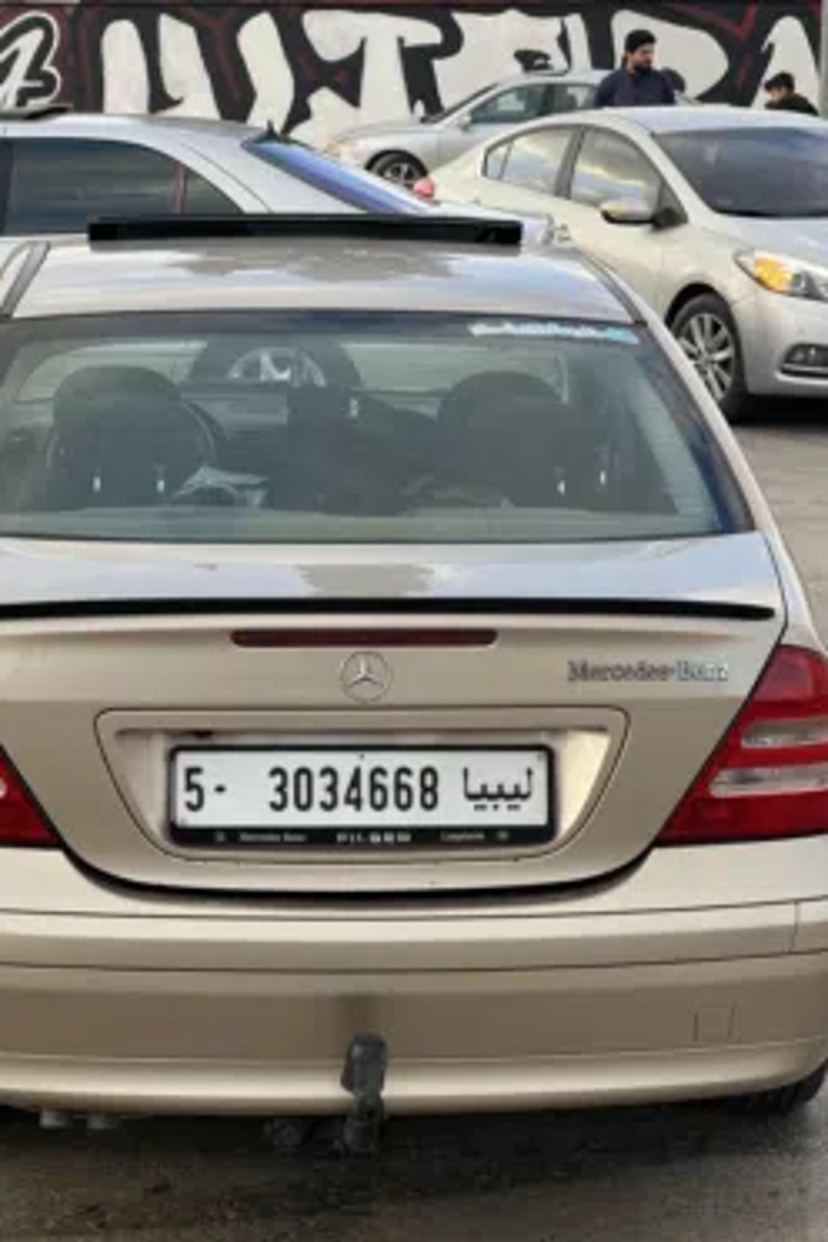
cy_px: 588
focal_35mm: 86
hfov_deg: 15.9
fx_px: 2967
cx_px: 347
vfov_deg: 23.6
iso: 40
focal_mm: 9
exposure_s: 1/99
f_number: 2.8
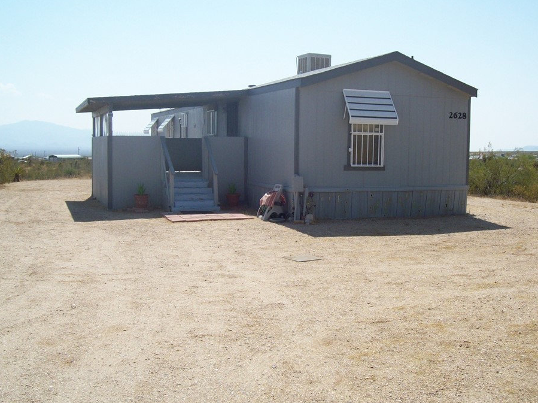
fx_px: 637
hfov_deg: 45.8
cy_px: 198
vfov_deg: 35.1
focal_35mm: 41
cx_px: 284
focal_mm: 6
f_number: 4.8
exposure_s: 1/668
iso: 80
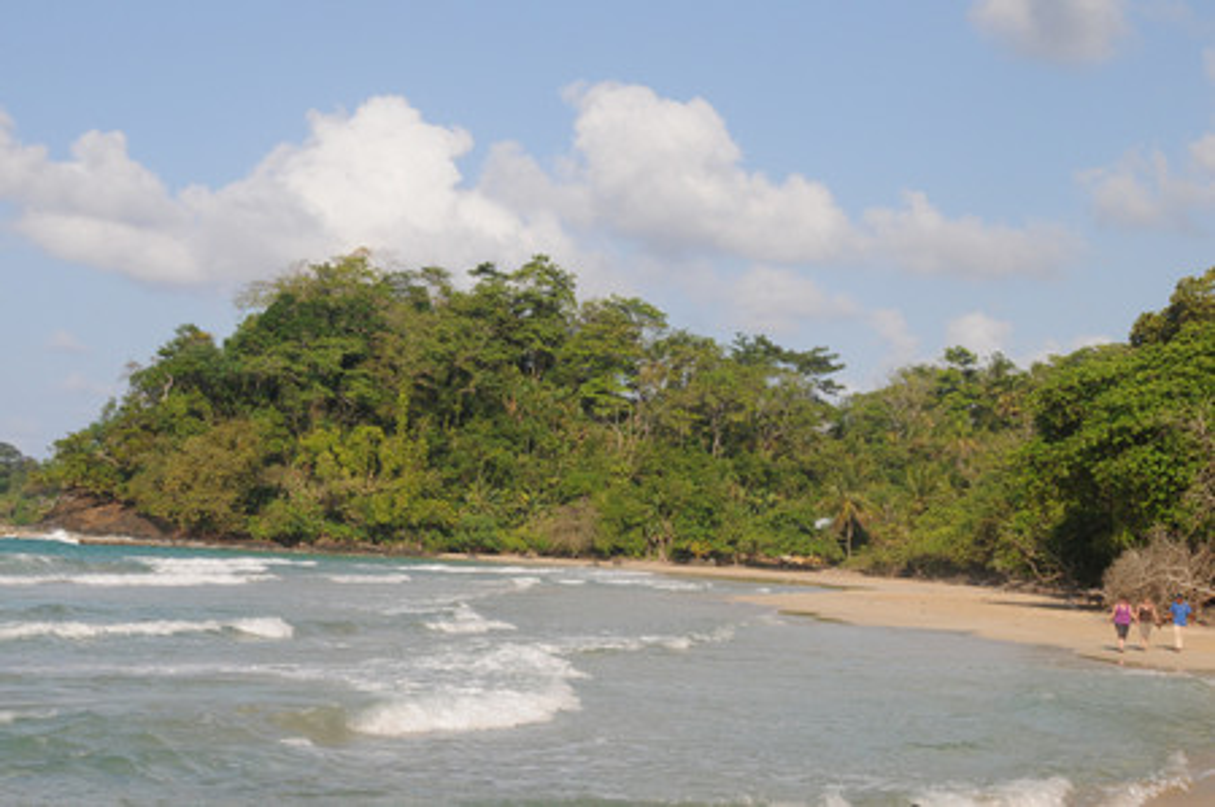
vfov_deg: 18.1
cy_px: 404
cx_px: 608
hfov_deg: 27.0
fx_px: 2528
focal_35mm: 75
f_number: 11
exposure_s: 1/640
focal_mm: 50
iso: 400
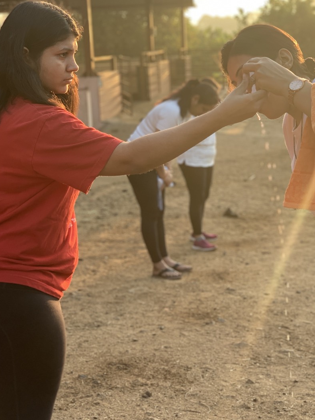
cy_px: 208
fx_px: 837
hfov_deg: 21.3
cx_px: 185
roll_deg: +3.5
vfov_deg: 28.2
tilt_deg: -9.3
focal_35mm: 69
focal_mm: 6
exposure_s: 1/122
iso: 40
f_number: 2.4
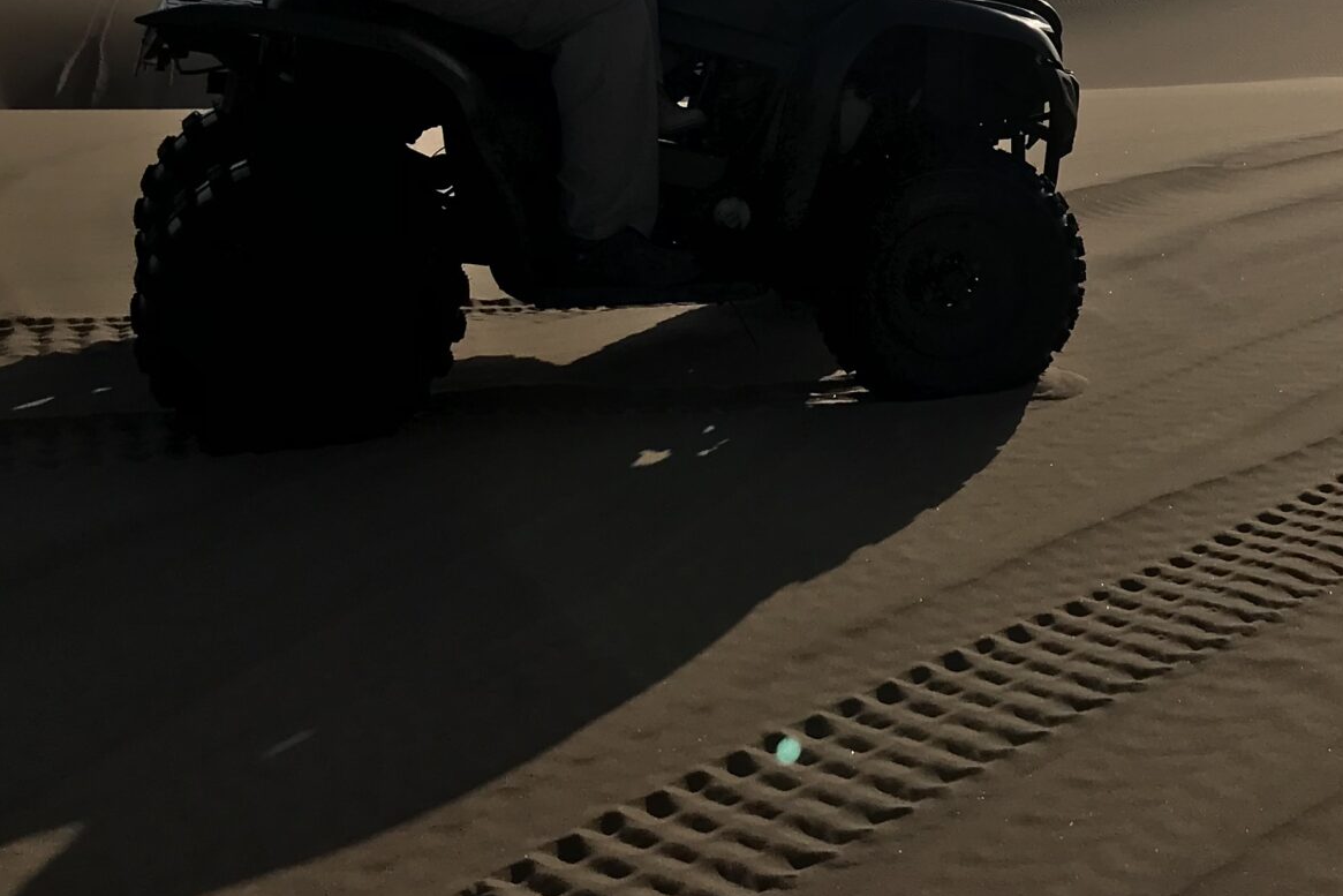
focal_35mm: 64
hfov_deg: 29.6
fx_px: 2388
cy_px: -152
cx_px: 1308
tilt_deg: -3.2
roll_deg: +1.4
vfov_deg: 20.0
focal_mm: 3.99
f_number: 1.8
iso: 20
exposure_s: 1/8772
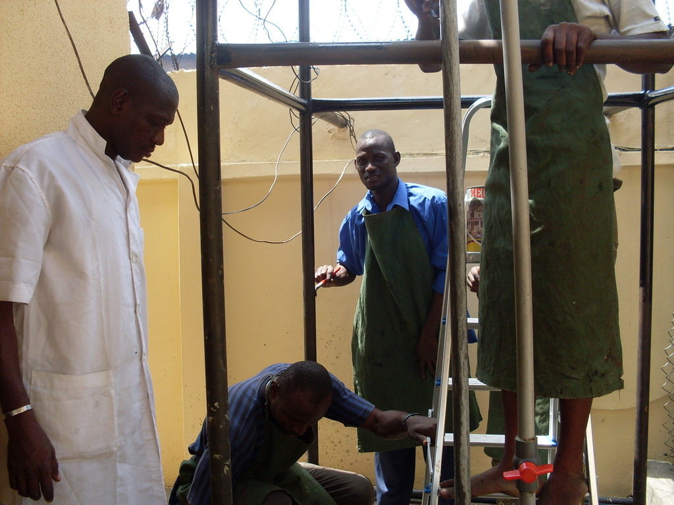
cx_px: 337
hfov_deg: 49.0
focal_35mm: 38
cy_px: 252
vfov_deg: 37.7
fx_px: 740
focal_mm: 6.3
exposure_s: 1/350
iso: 80
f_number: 2.8
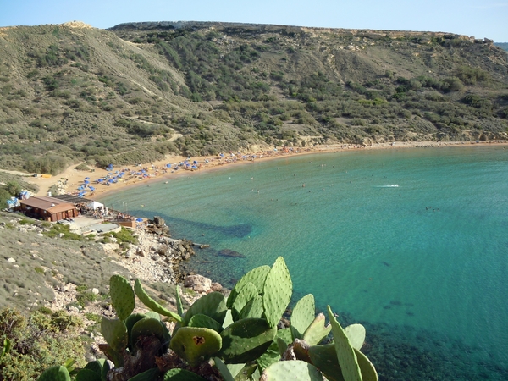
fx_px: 499
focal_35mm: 34
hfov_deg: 54.0
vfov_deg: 41.8
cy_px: 190
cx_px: 254
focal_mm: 6.2
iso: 100
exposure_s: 1/640
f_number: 3.6
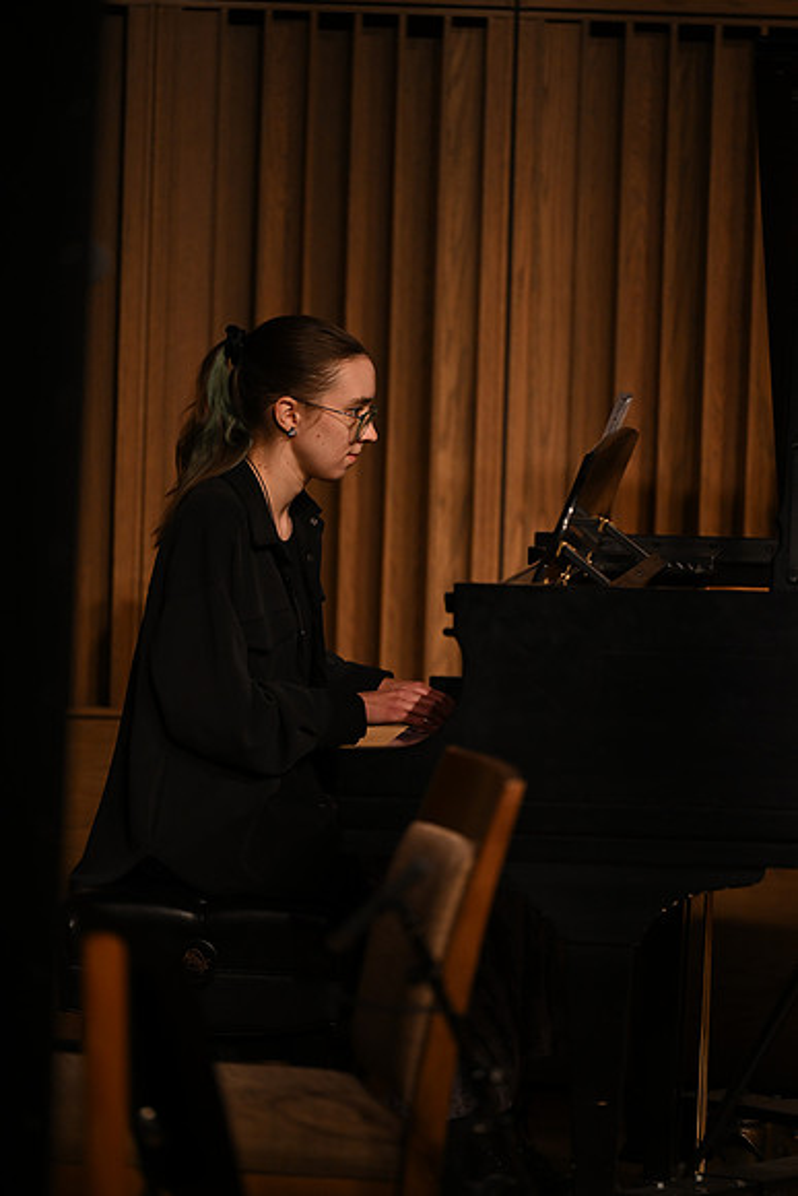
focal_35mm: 200
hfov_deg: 6.9
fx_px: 6646
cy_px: 598
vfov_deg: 10.3
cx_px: 399
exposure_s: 1/400
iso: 1600
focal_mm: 200
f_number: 2.8
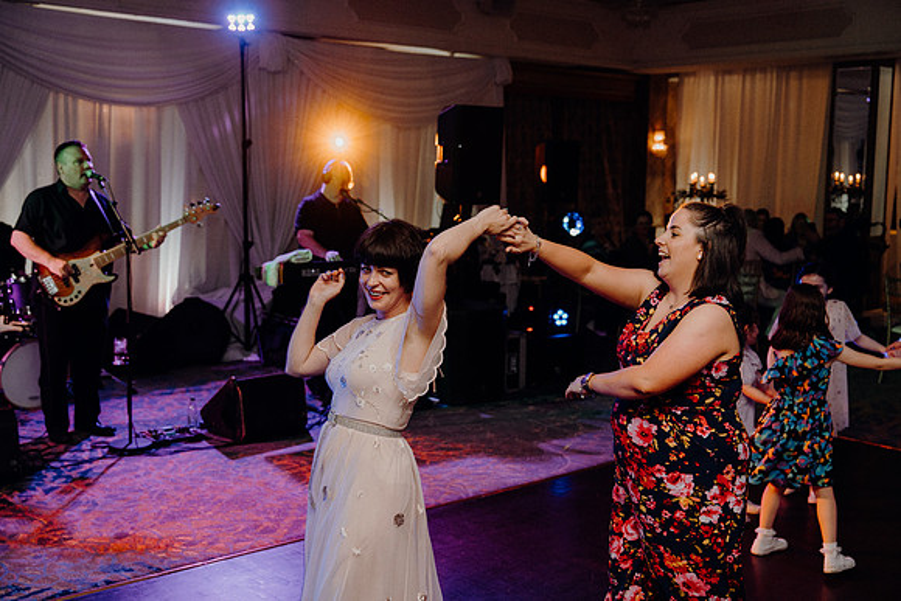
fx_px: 1076
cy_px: 300
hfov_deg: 45.4
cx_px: 450
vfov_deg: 31.2
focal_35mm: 43
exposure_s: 1/200
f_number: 3.5
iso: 2500
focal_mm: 43
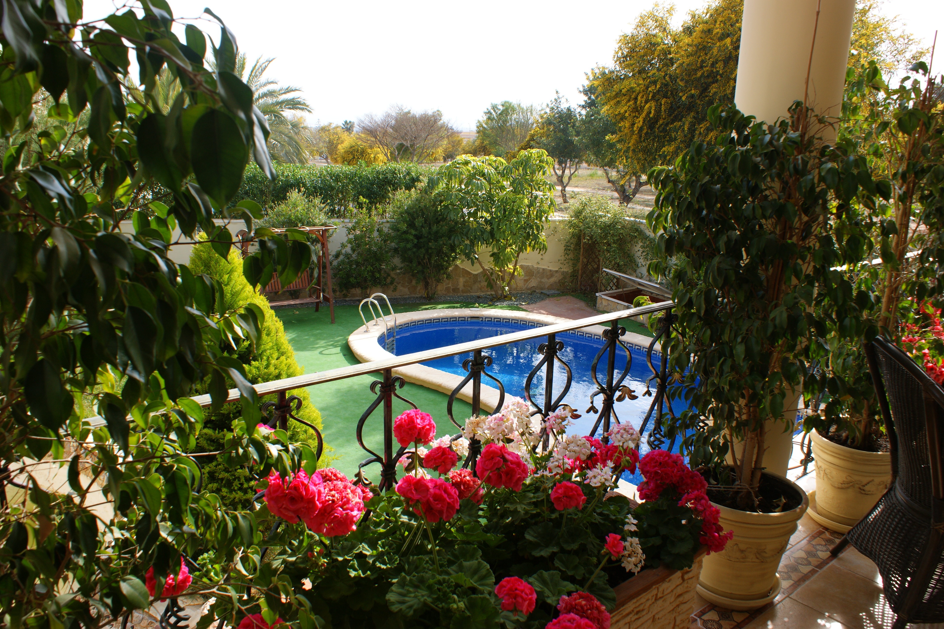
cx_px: 472
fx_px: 708
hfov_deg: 67.4
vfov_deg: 47.9
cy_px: 314
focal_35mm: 27
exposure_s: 1/80
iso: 100
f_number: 9
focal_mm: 18
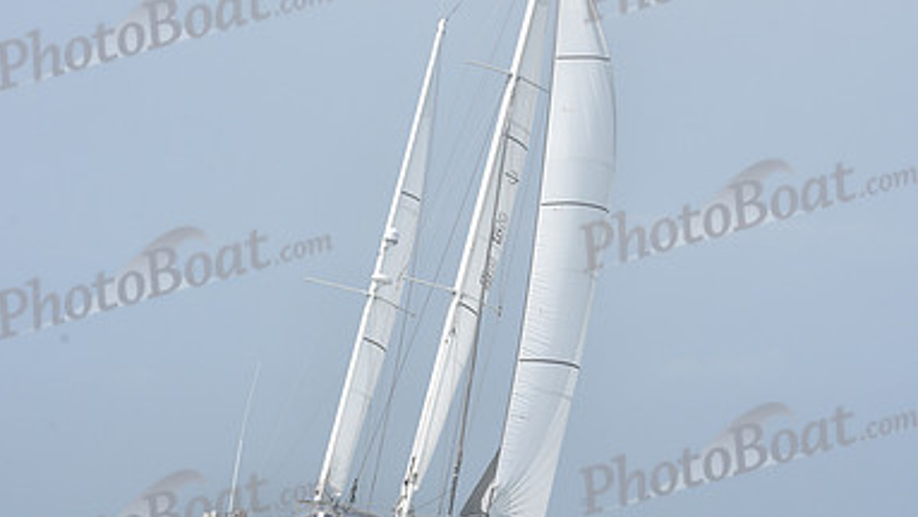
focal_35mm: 111
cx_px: 457
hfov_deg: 19.3
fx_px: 2704
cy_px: 120
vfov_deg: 10.9
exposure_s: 1/800
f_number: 11
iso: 320
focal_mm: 70
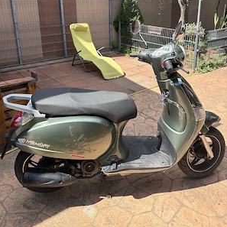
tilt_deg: -17.0
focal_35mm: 31
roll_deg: +0.3
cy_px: 76
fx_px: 230
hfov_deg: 52.5
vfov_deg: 51.6
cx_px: 113
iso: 64
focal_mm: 5.96
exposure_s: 1/1287
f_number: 1.6
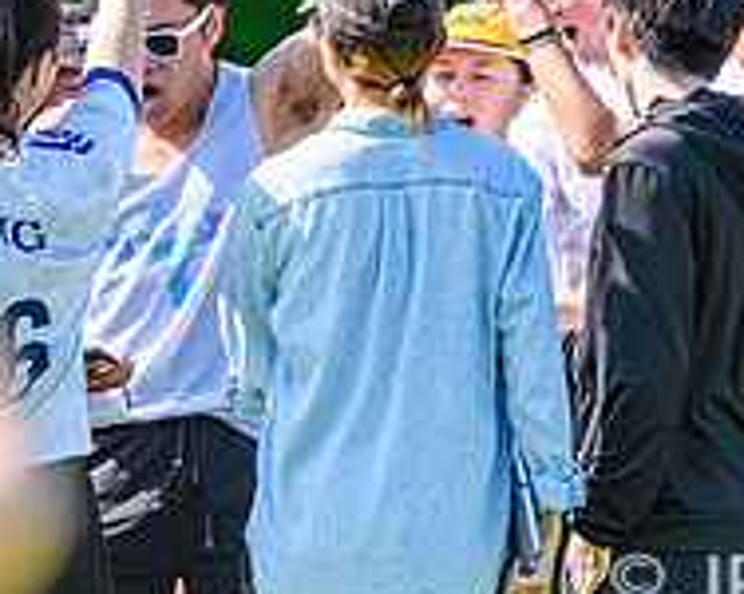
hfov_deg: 2.2
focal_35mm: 871
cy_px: -18
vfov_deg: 1.8
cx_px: 348
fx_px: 19159
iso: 200
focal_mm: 200
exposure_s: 1/1250
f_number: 3.2
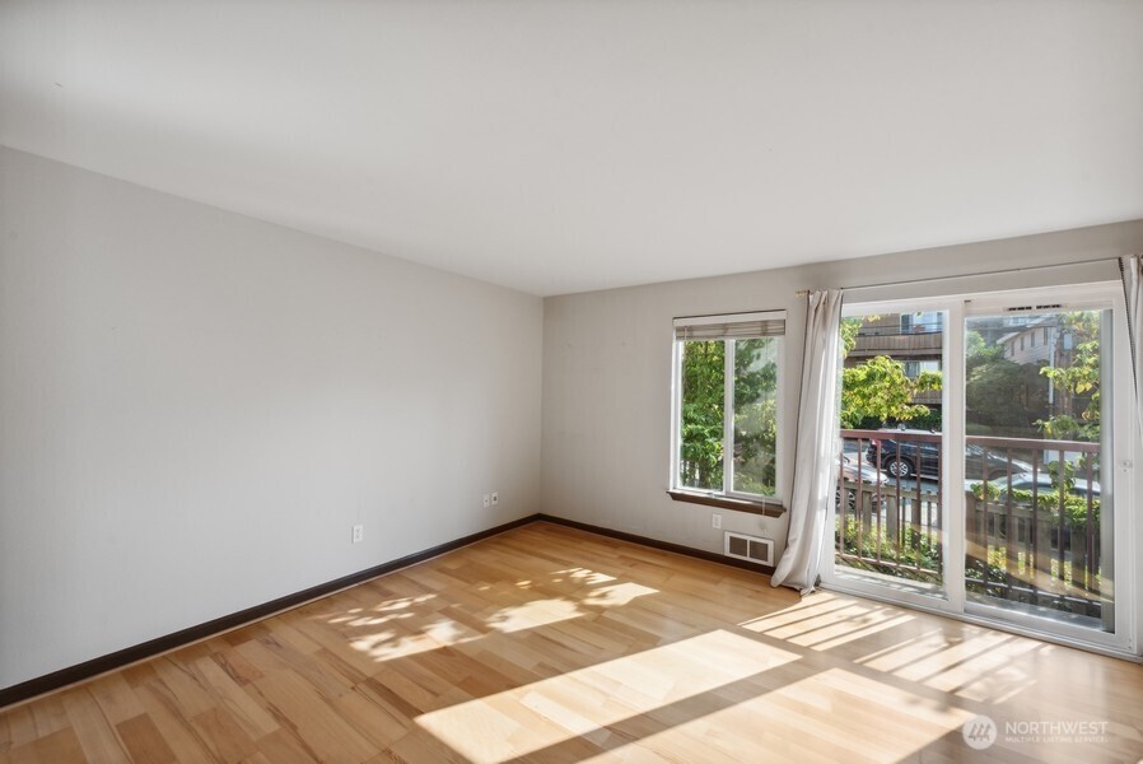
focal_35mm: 14
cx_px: 572
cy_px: 382
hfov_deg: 104.2
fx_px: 445
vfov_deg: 81.3
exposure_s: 1/320
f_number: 8
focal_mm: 14
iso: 200
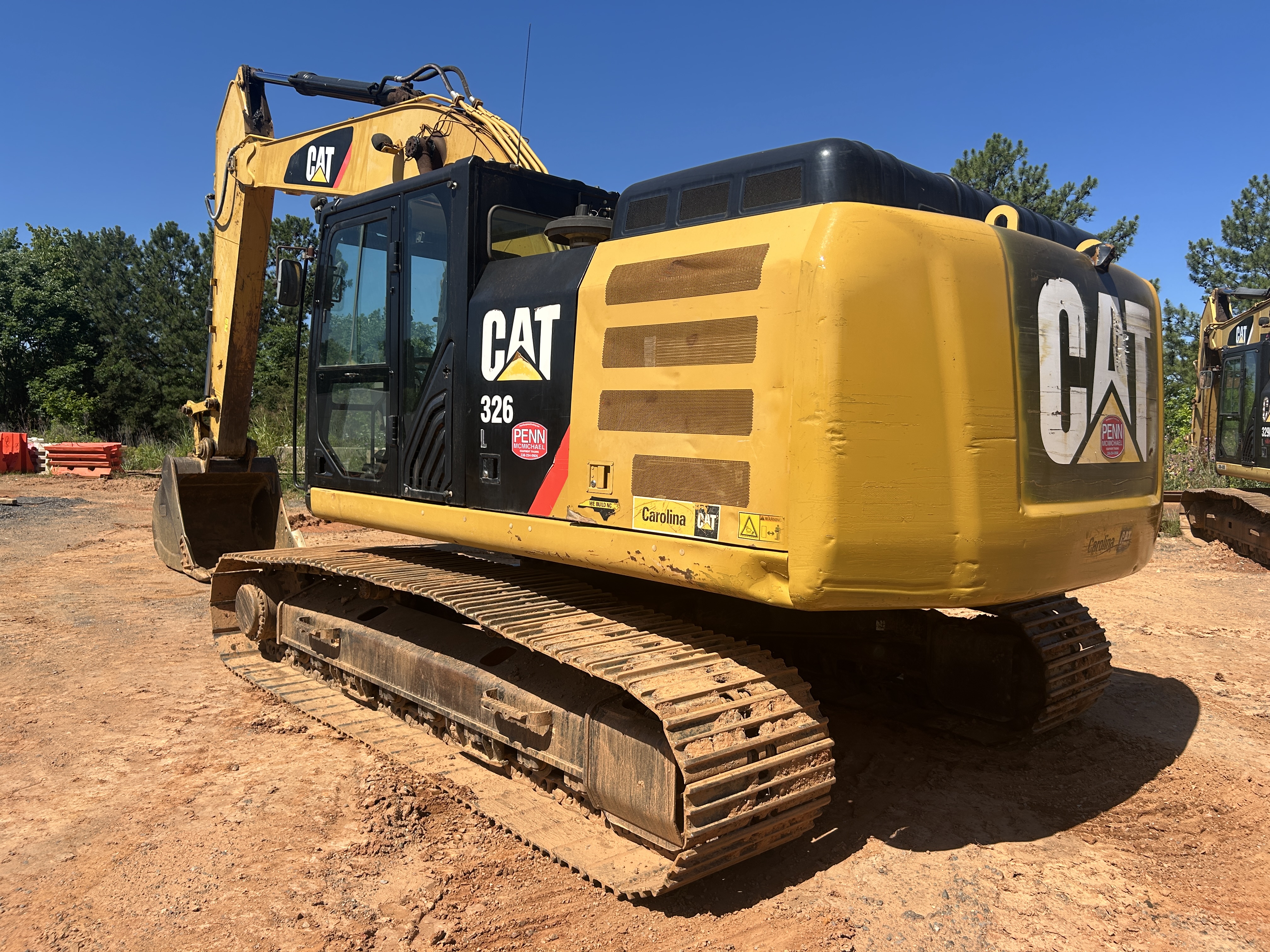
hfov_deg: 67.3
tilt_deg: -0.6
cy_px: 476
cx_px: 635
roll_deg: -1.7
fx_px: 954
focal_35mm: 26
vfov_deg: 53.1
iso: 50
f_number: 1.5
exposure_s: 1/3831
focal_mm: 5.7
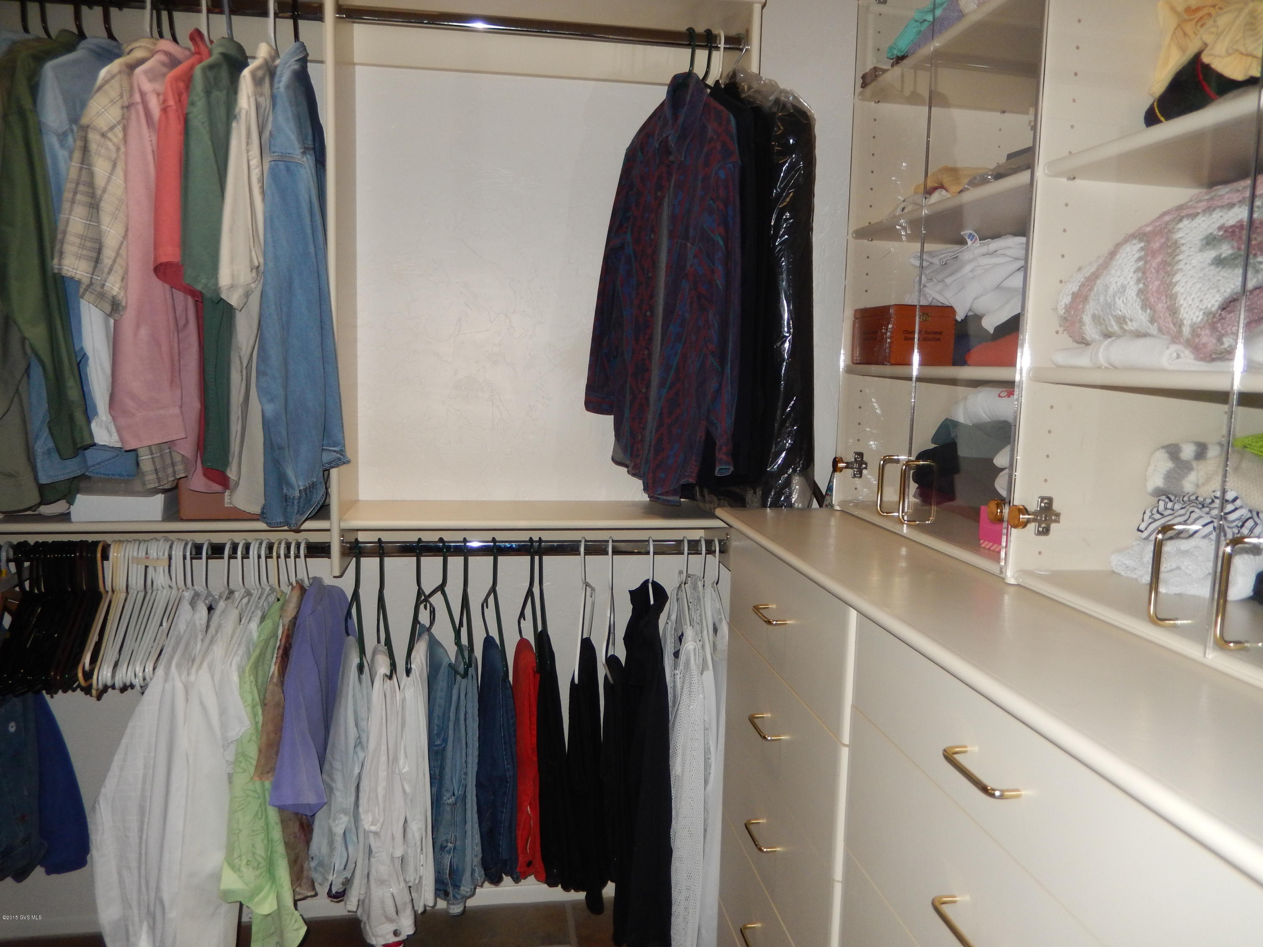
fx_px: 912
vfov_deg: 54.9
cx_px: 632
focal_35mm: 25
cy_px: 474
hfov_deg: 69.4
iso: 200
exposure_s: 1/30
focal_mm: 4.5
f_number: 3.4
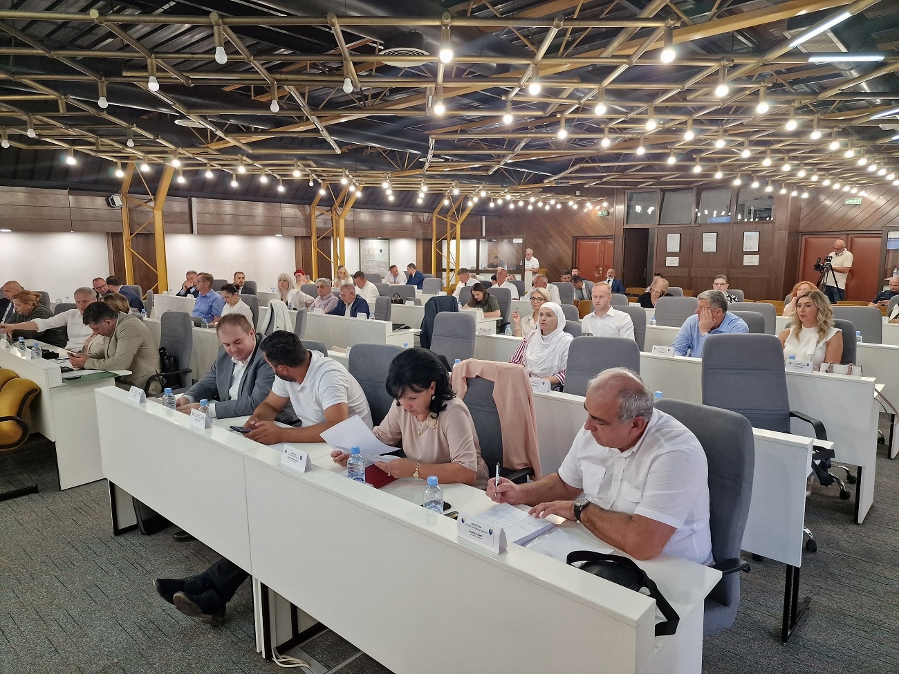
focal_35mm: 23
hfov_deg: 73.9
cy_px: 337
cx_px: 450
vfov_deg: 58.9
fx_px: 597
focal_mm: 6.4
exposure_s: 1/100
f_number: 1.8
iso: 320
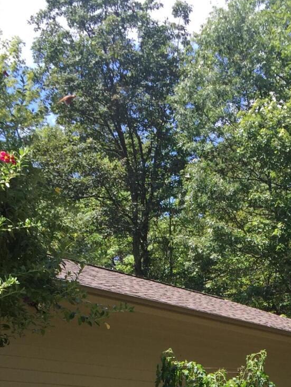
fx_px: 885
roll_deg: -1.1
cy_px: 477
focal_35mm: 79
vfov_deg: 22.5
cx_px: 244
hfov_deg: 18.5
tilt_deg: -1.3
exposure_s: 1/628
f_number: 2.2
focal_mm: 4.15
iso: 32
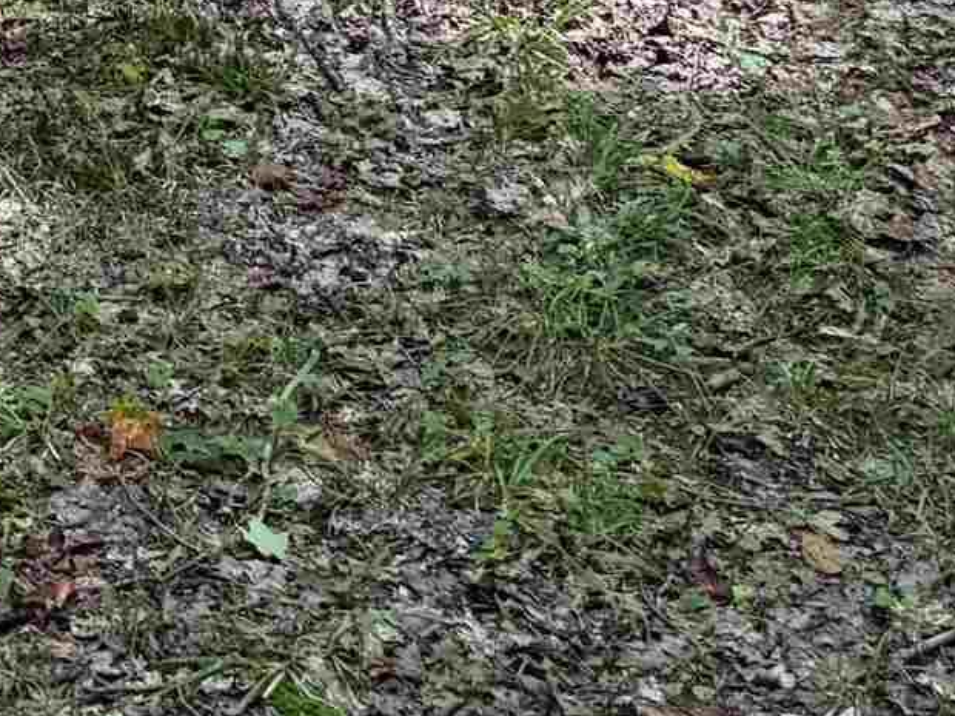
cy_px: -993
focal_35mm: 119
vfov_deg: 10.7
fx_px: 3283
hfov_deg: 16.0
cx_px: -122
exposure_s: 1/247
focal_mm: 6.76
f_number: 1.78
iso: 100
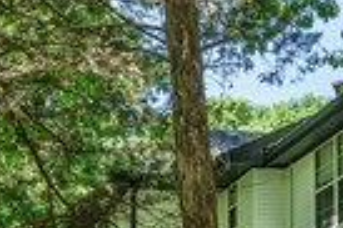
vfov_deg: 11.1
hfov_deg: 17.8
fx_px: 1056
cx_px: -36
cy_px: 462
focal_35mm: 111
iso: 200
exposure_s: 1/125
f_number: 9
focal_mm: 14
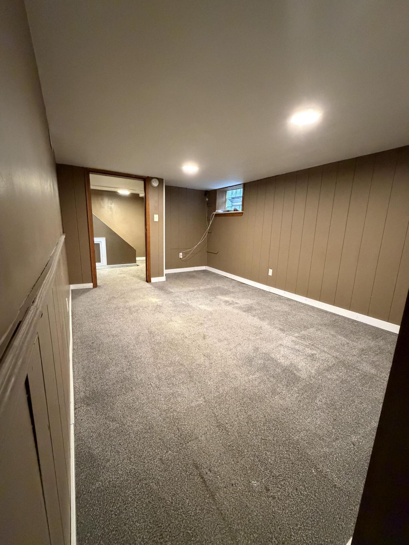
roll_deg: -1.8
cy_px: 272
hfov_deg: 85.7
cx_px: 204
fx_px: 221
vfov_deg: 102.1
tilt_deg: -11.1
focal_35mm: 14
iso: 1000
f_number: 2.2
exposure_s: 1/60
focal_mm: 2.22
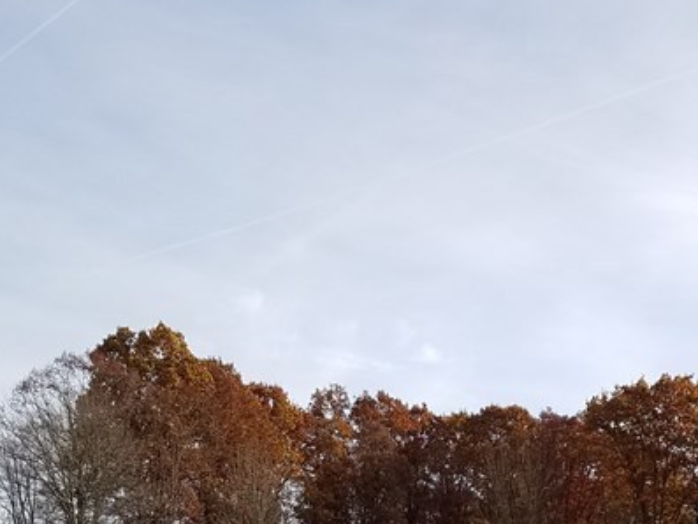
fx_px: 1351
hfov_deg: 28.8
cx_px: 438
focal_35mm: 67
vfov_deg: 20.9
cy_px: 580
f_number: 1.7
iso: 40
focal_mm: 4.2
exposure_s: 1/1320
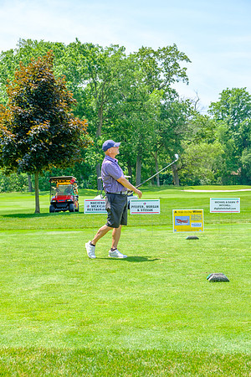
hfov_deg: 25.1
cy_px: 188
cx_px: 126
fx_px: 565
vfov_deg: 36.9
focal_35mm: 54
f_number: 5
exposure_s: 1/500
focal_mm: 35.8
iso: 200
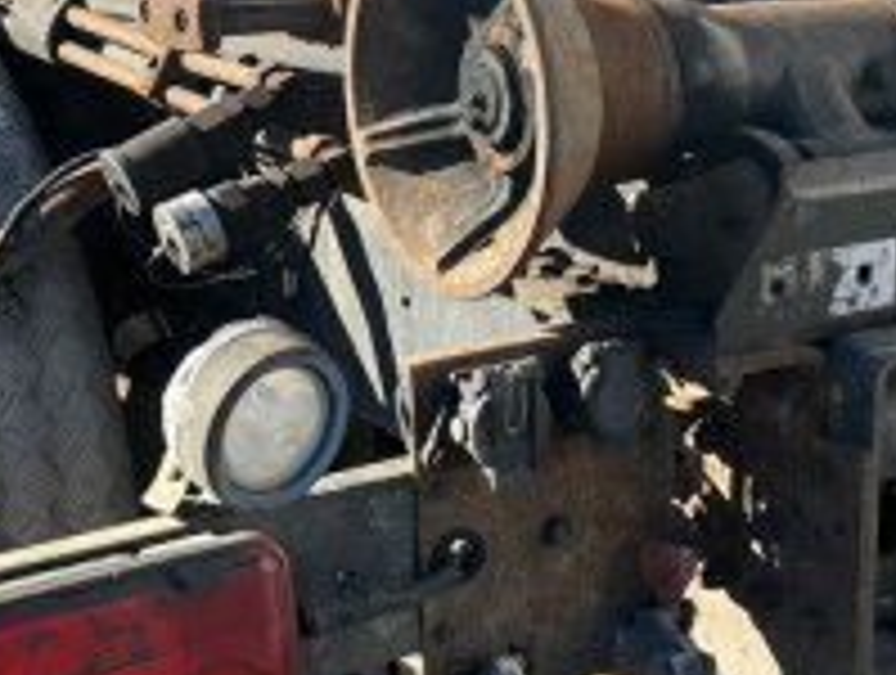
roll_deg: -1.8
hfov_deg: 25.1
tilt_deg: -15.7
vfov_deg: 19.2
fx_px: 1997
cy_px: 356
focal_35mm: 77
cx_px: 635
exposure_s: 1/2732
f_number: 1.78
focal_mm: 6.86
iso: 80
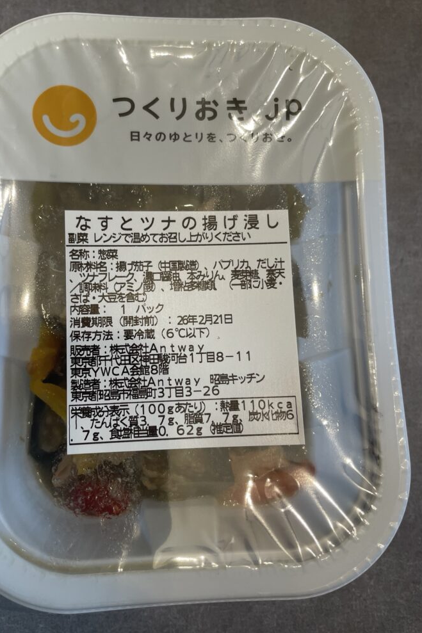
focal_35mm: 28
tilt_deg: -81.9
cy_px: 306
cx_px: 183
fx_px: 492
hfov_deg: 46.3
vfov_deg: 65.5
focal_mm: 4.2
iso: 80
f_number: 1.6
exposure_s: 1/120
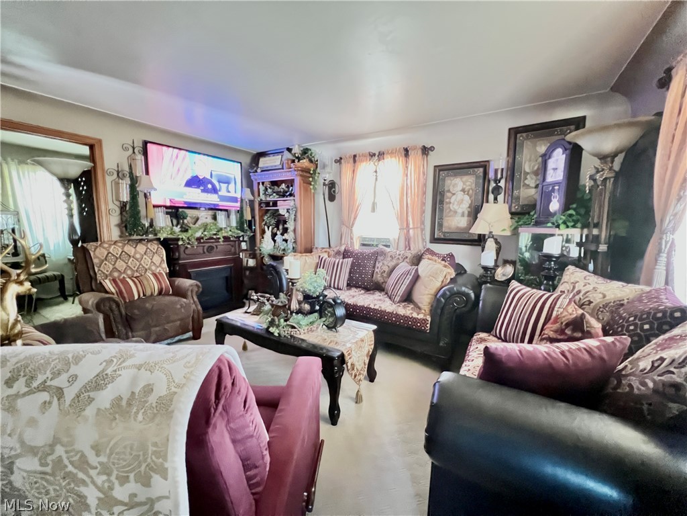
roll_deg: -0.8
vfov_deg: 89.9
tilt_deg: -7.9
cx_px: 344
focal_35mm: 13
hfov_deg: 106.2
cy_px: 258
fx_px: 258
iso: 2500
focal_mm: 1.57
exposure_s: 1/16
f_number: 1.8
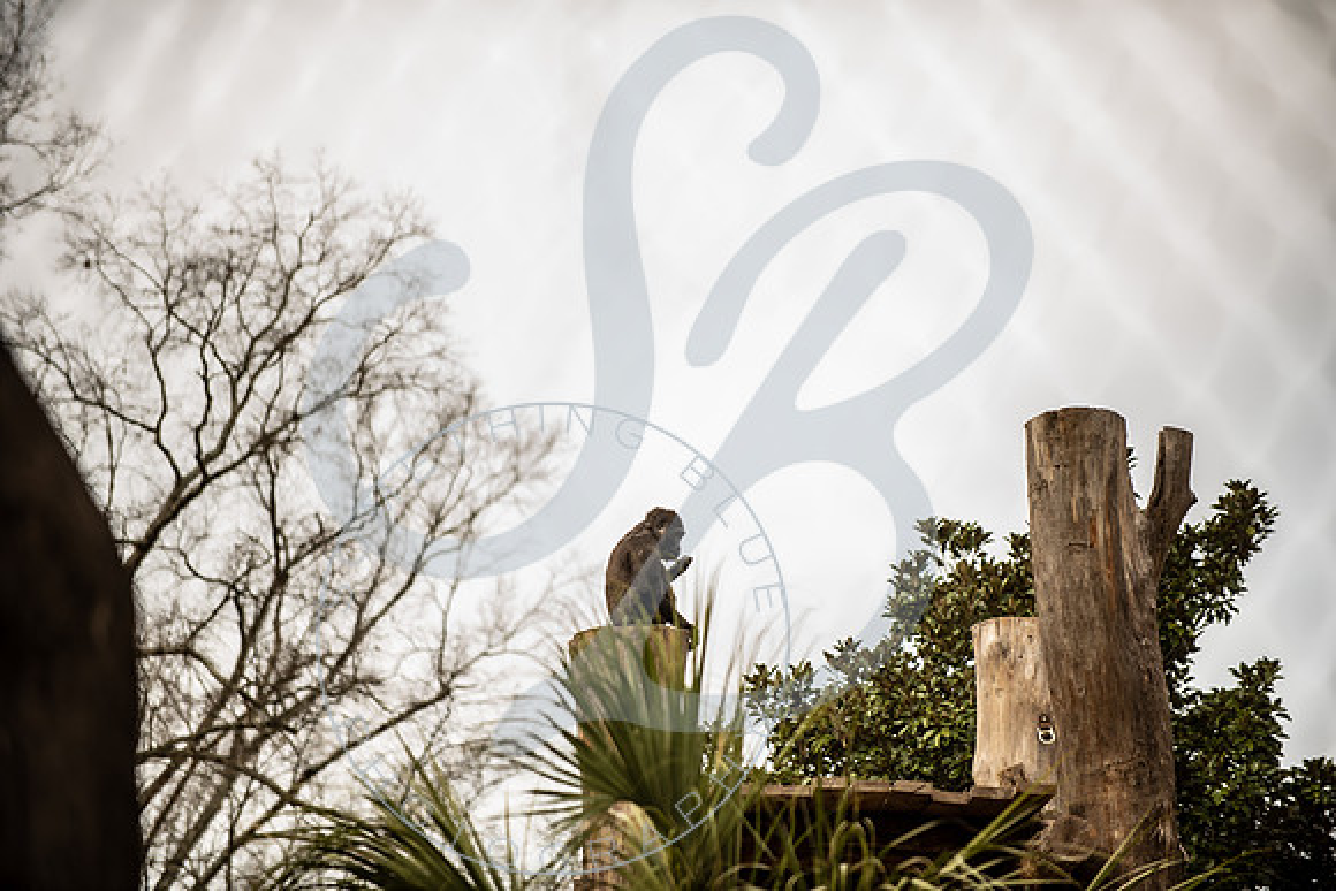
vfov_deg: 6.9
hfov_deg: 10.3
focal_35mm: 200
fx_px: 7424
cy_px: 446
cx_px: 668
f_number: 2.8
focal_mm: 200
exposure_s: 1/250
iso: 100
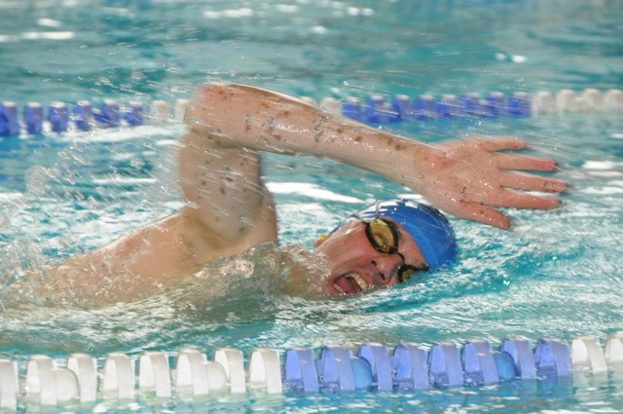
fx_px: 4407
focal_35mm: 255
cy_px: 207
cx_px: 312
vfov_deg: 5.4
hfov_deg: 8.1
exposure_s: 1/100
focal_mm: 170
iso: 1600
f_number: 8
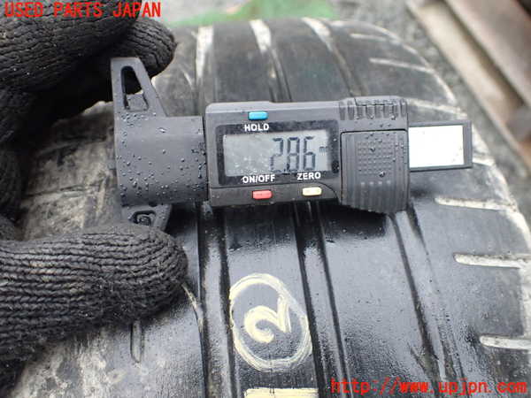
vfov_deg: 46.8
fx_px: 460
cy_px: 199
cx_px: 266
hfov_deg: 60.0
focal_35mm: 30
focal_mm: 5.4
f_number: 2.3
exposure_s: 1/125
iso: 400
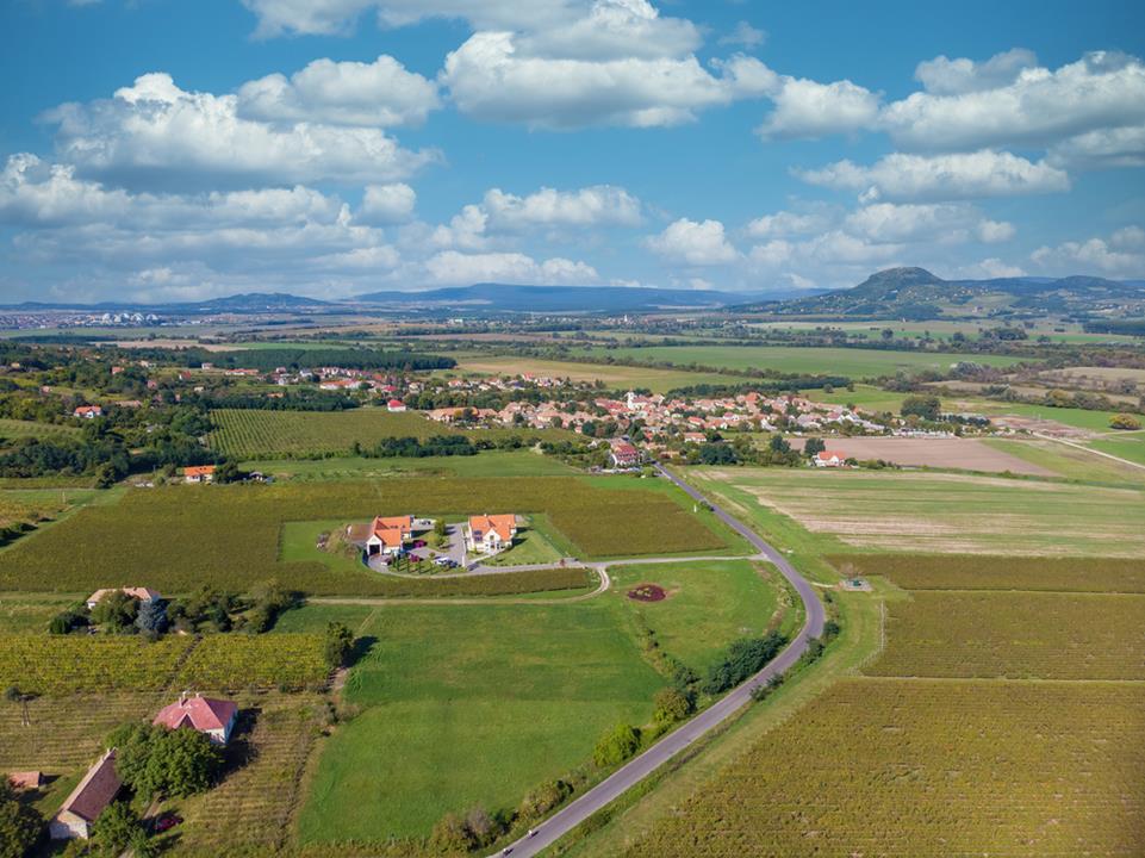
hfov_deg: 71.6
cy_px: 429
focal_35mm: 24
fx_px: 794
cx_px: 572
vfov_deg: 56.8
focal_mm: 4.5
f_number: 2.8
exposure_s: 1/40
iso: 200
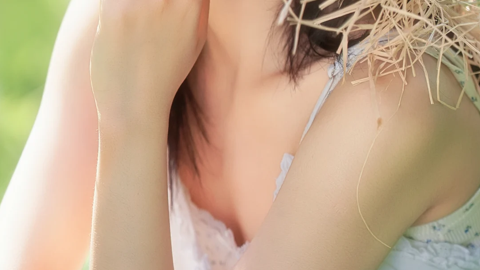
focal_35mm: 200
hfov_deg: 10.8
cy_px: -46
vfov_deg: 6.0
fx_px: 2546
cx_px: 240
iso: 500
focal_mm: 85
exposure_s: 1/8000
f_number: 1.6
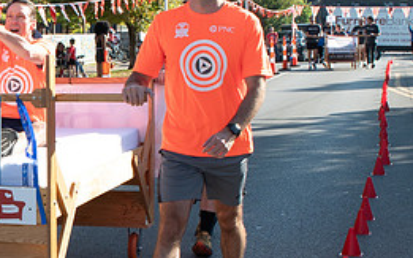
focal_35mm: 102
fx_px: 1148
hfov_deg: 19.3
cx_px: -69
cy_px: 161
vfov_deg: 12.8
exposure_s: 1/200
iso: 500
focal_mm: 26
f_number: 11
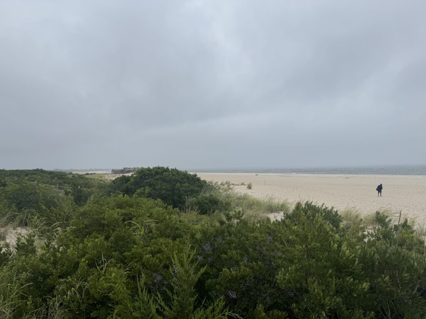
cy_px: 160
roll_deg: +1.1
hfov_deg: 71.6
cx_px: 213
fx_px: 295
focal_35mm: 24
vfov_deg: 56.8
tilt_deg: +1.5
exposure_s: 1/5348
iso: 80
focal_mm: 6.76
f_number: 1.78
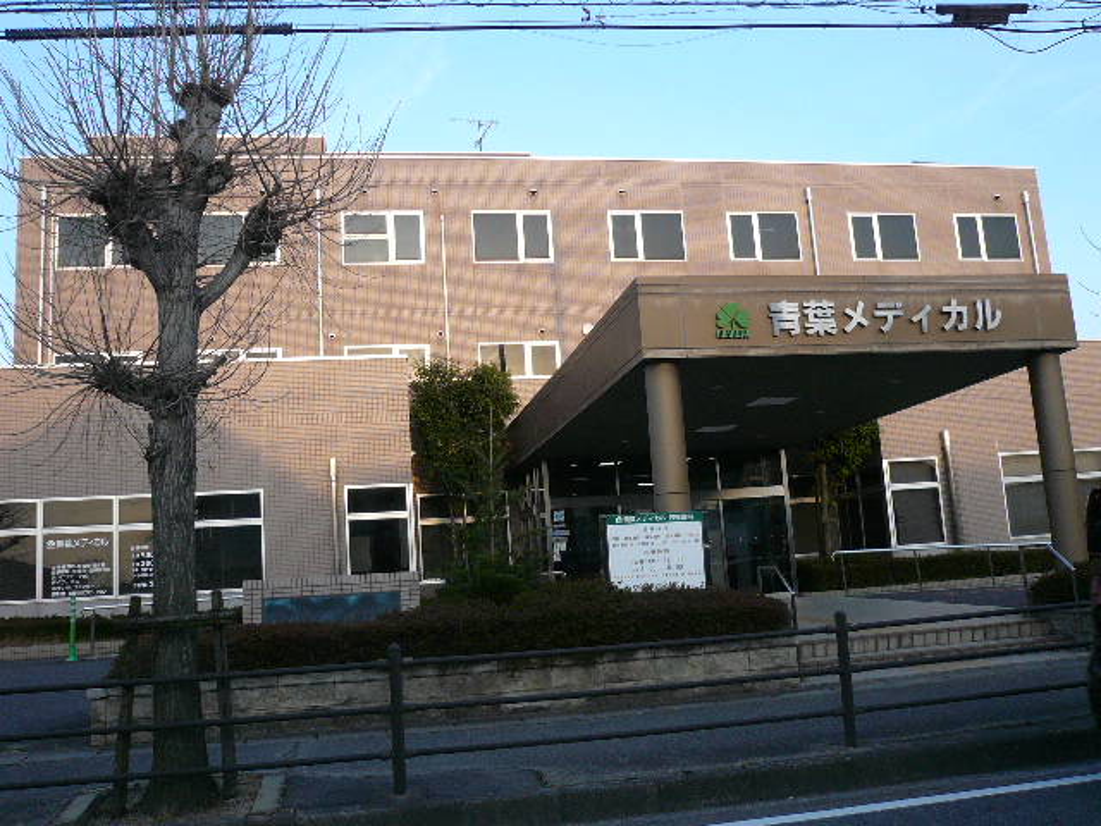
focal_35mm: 32
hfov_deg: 56.8
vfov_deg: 44.2
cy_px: 413
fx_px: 1018
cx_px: 550
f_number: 2.8
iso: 100
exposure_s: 1/250
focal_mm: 4.6
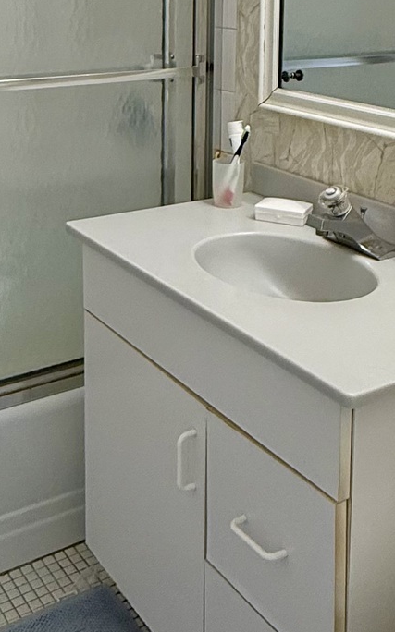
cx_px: 174
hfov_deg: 25.8
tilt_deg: -7.6
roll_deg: -1.2
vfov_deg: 37.9
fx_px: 862
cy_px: 77
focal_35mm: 50
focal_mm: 2.22
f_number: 2.2
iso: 125
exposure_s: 1/120
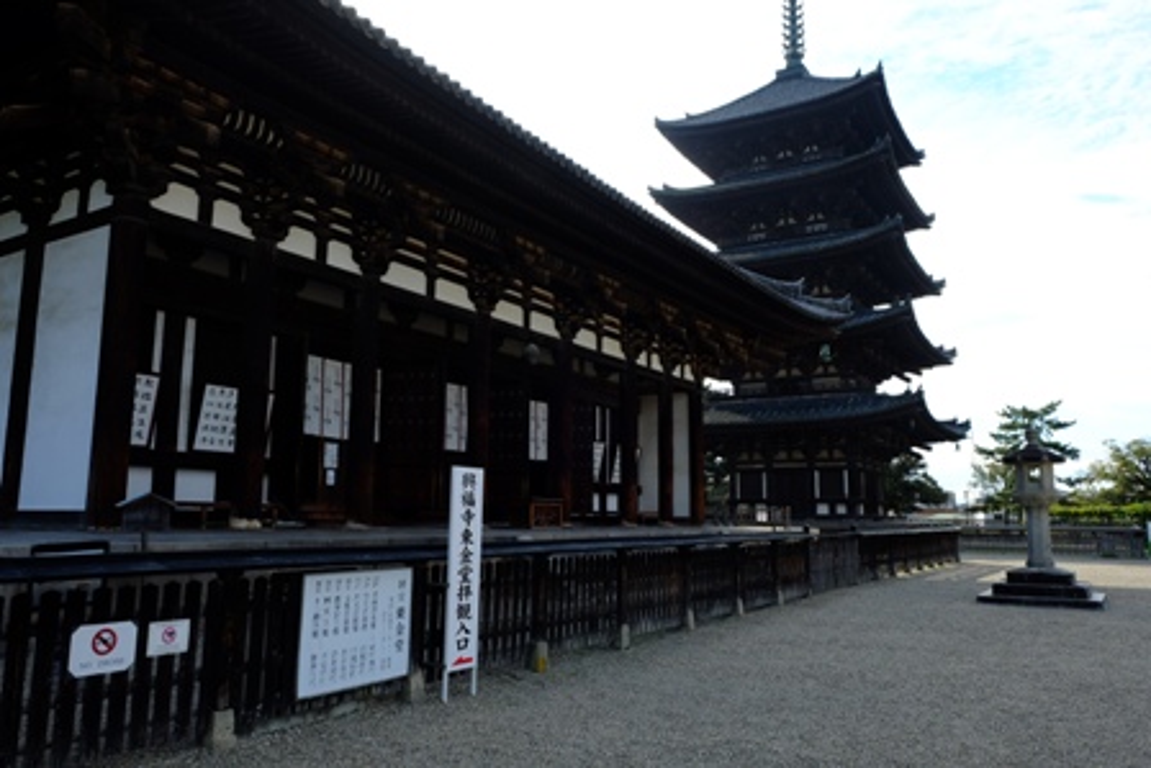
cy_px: 384
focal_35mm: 27
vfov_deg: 48.0
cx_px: 576
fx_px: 863
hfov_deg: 67.4
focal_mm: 18
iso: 200
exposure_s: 1/240
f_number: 6.4
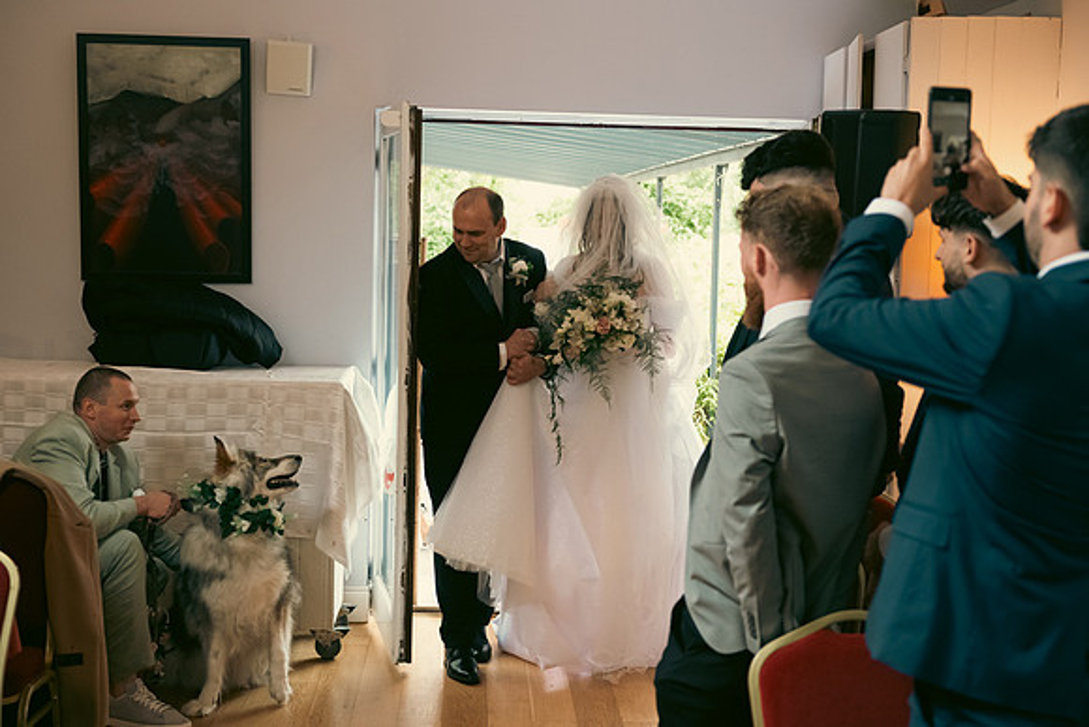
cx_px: 544
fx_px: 1655
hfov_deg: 36.4
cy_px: 364
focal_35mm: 55
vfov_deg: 24.8
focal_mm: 52
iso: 1000
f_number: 3.5
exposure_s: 1/160
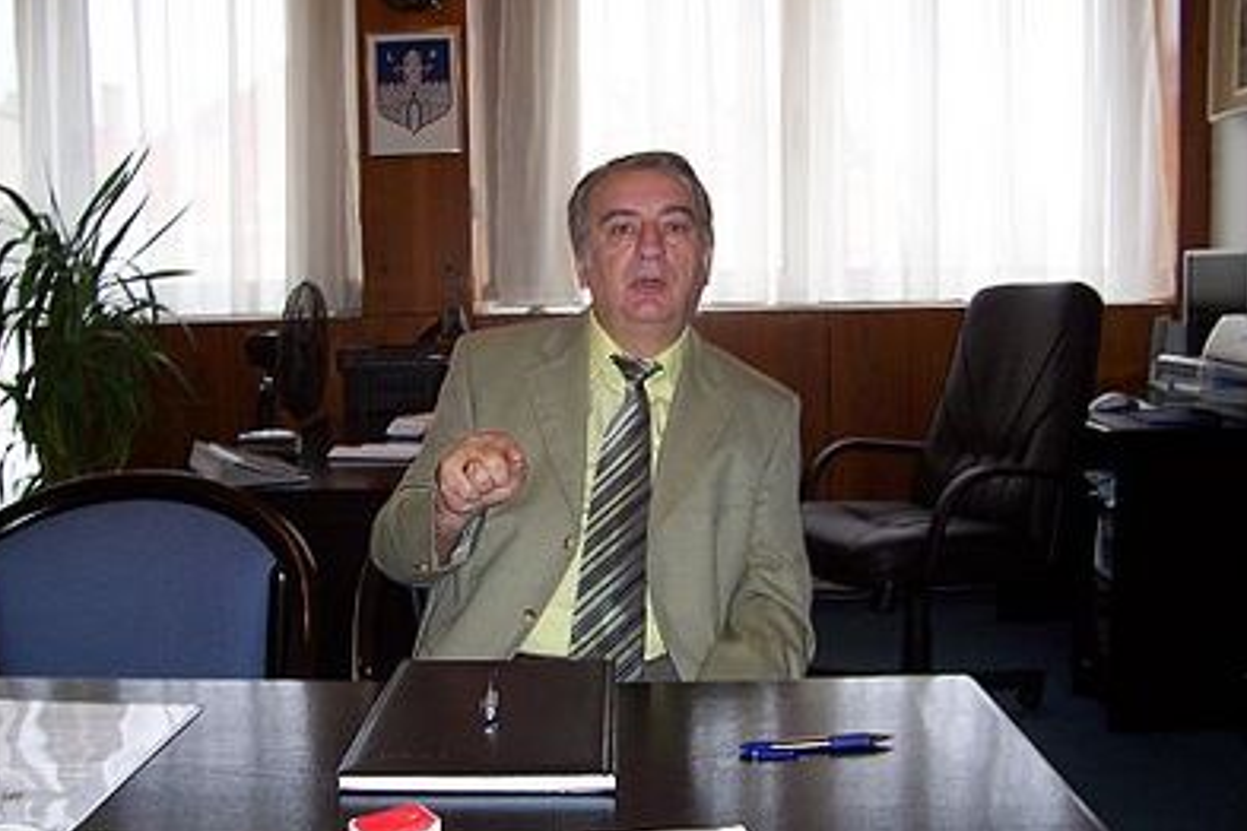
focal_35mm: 36
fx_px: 1247
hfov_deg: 53.1
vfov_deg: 36.9
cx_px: 616
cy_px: 396
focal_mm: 5.6
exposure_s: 1/60
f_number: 2.7
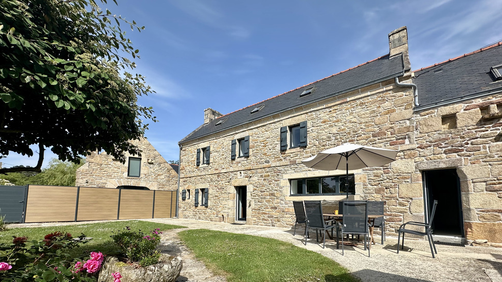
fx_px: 213
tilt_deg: +6.1
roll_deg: -0.5
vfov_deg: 65.6
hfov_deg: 99.3
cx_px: 261
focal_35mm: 16
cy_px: 184
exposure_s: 1/2681
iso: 50
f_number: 2.2
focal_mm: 2.22
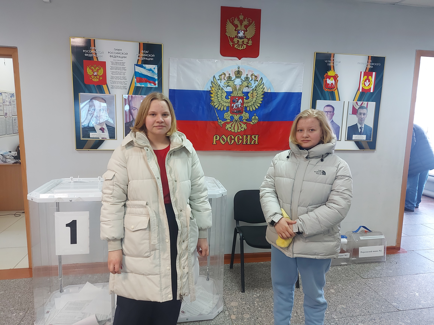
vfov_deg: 56.8
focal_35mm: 24
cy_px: 162
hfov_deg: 71.6
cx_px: 217
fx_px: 301
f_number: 1.8
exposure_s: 1/50
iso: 200
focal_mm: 5.23
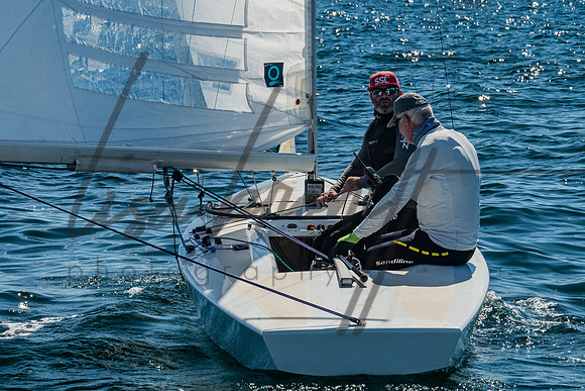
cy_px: 108
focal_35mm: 201
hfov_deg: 10.2
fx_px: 3264
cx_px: 294
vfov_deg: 6.8
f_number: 10
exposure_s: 1/500
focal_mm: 105
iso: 400
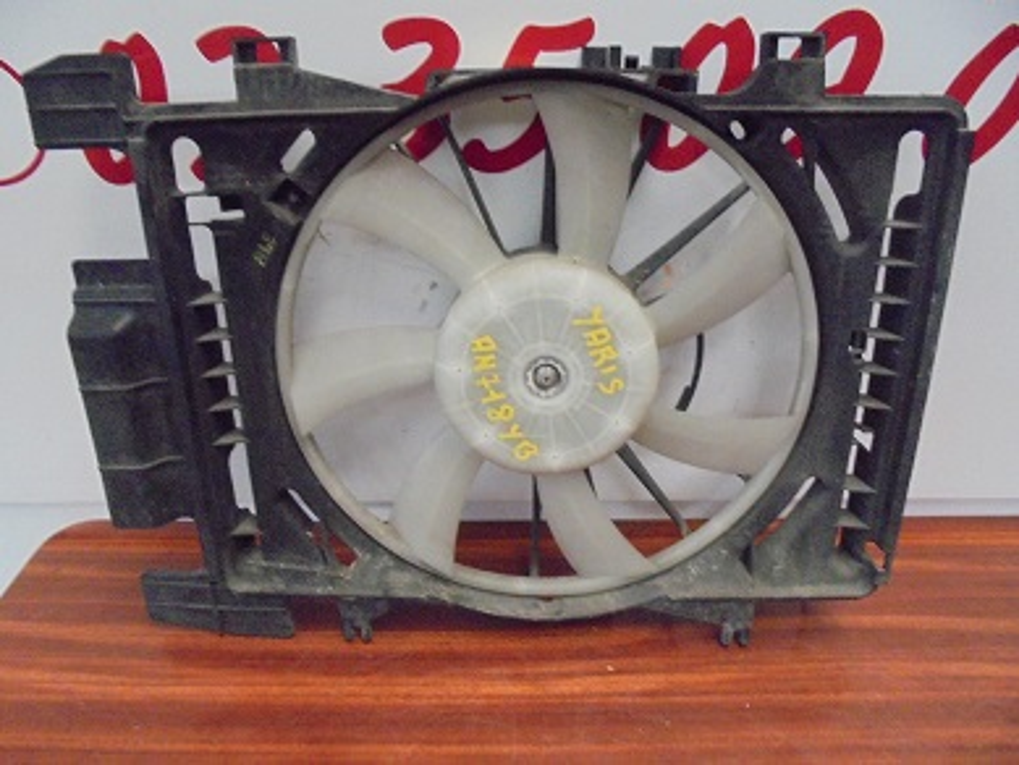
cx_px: 510
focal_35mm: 26
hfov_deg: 67.3
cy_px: 382
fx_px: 766
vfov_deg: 53.1
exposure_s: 1/20
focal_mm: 4.6
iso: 800
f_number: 3.5
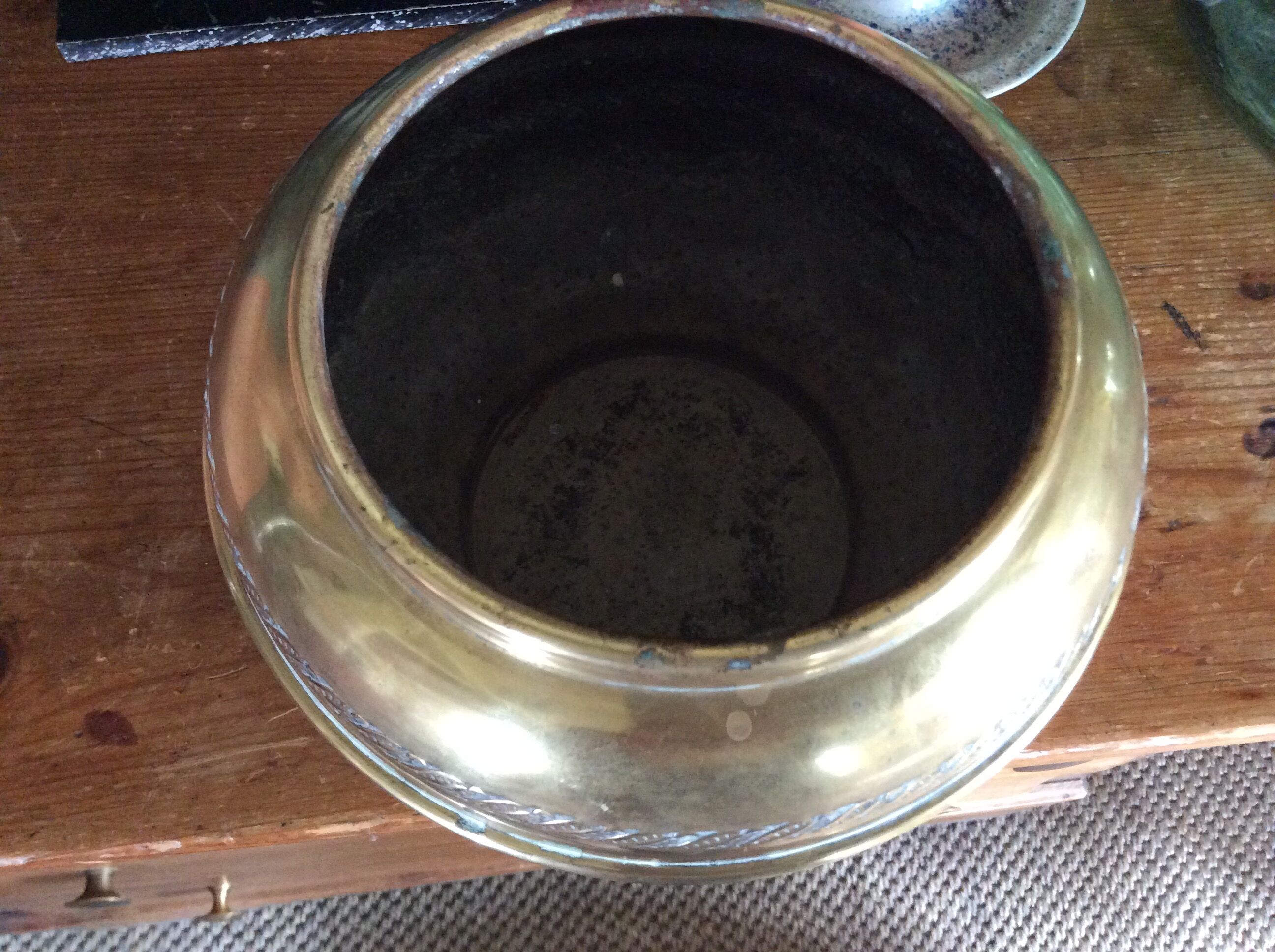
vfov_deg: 44.1
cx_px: 638
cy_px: 476
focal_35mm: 32
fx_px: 1177
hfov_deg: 56.9
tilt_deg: -69.6
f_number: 2.4
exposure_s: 1/17
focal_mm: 3.3
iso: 250
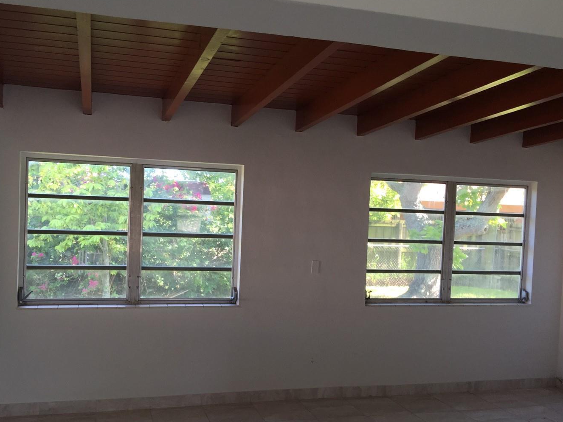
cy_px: 249
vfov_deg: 40.5
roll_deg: -3.2
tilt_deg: -2.5
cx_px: 256
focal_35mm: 35
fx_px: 569
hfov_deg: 52.6
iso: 32
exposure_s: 1/60
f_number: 2.2
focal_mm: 4.15
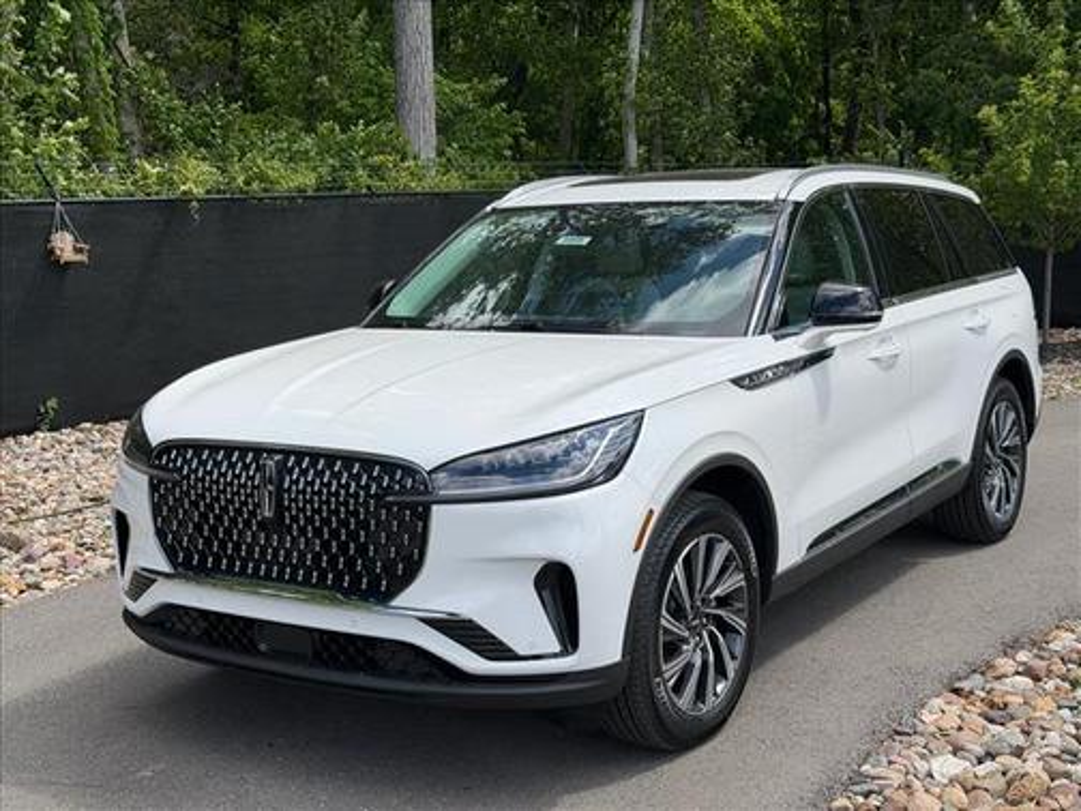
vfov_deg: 30.3
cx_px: 540
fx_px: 1499
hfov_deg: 39.7
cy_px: 406
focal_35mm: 48
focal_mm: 6.76
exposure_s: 1/3534
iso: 64
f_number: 1.78
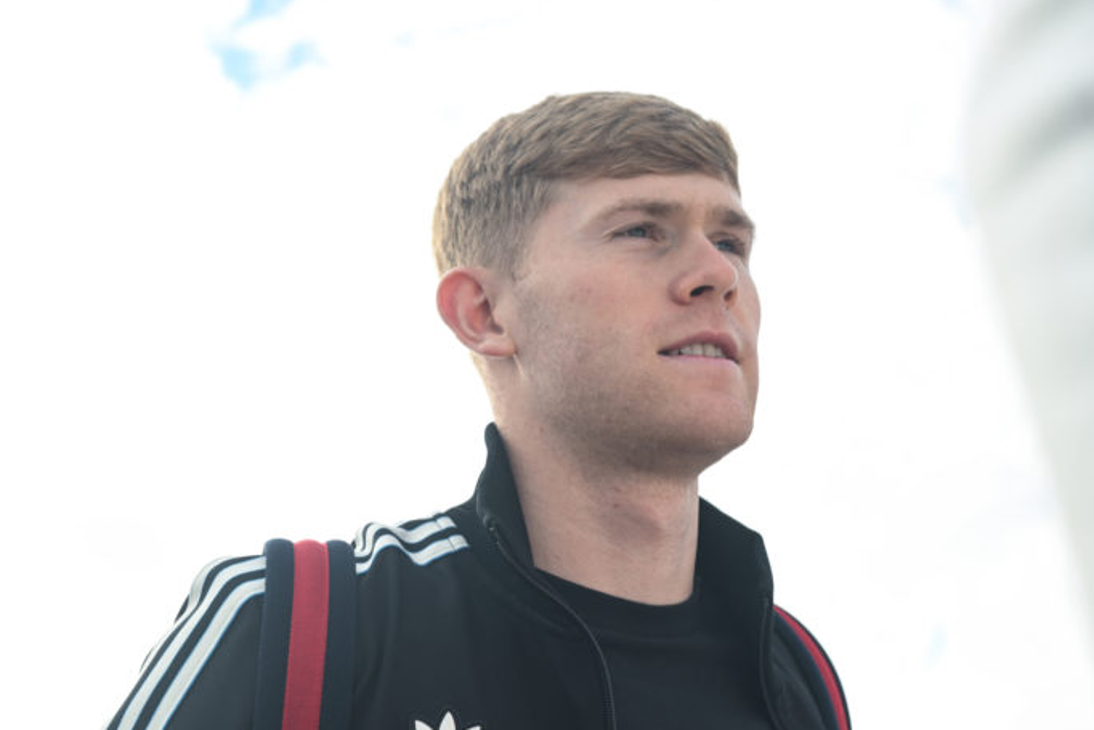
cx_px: 523
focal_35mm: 55
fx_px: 1672
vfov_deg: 24.6
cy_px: 377
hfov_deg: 36.2
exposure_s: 1/320
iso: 125
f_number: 5
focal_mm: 50
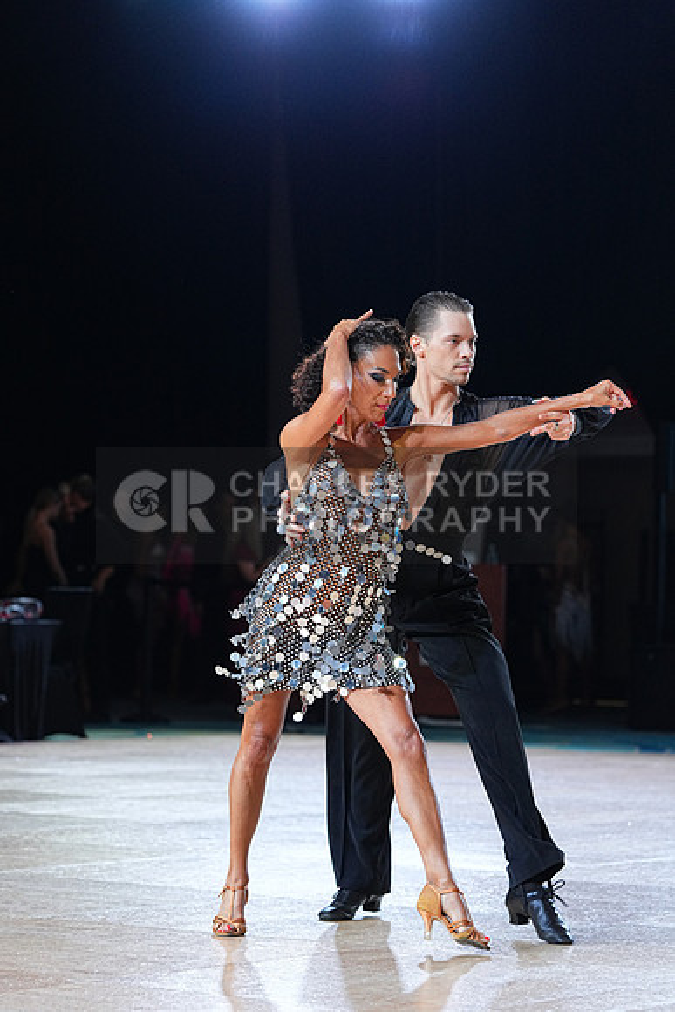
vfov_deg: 16.9
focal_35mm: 121
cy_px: 506
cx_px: 338
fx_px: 3401
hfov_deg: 11.3
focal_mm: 121
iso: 1600
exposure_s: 1/500
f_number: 4
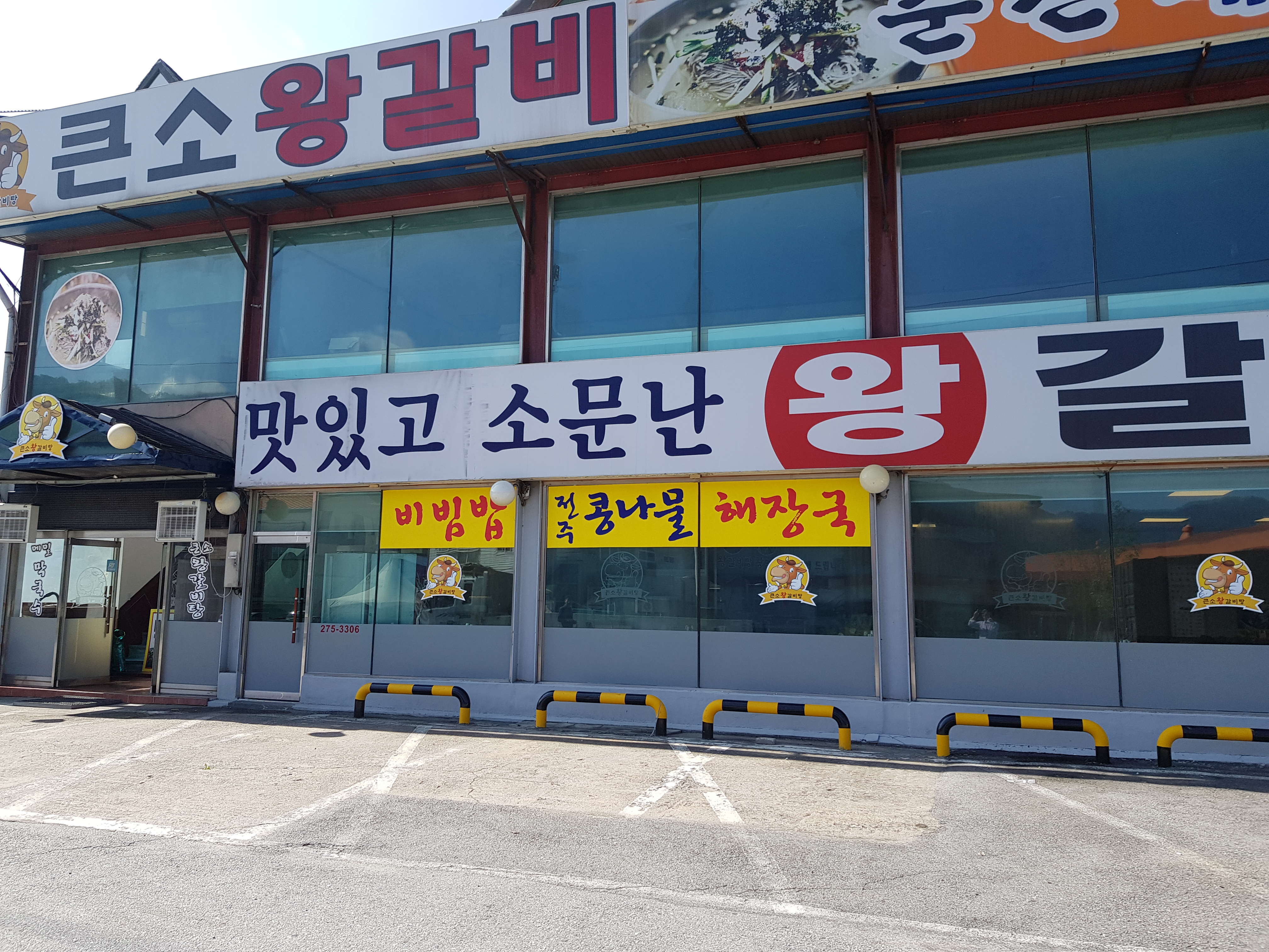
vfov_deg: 53.1
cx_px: 634
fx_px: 953
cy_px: 476
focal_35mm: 26
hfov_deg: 67.3
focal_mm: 4.2
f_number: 1.7
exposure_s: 1/1144
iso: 40
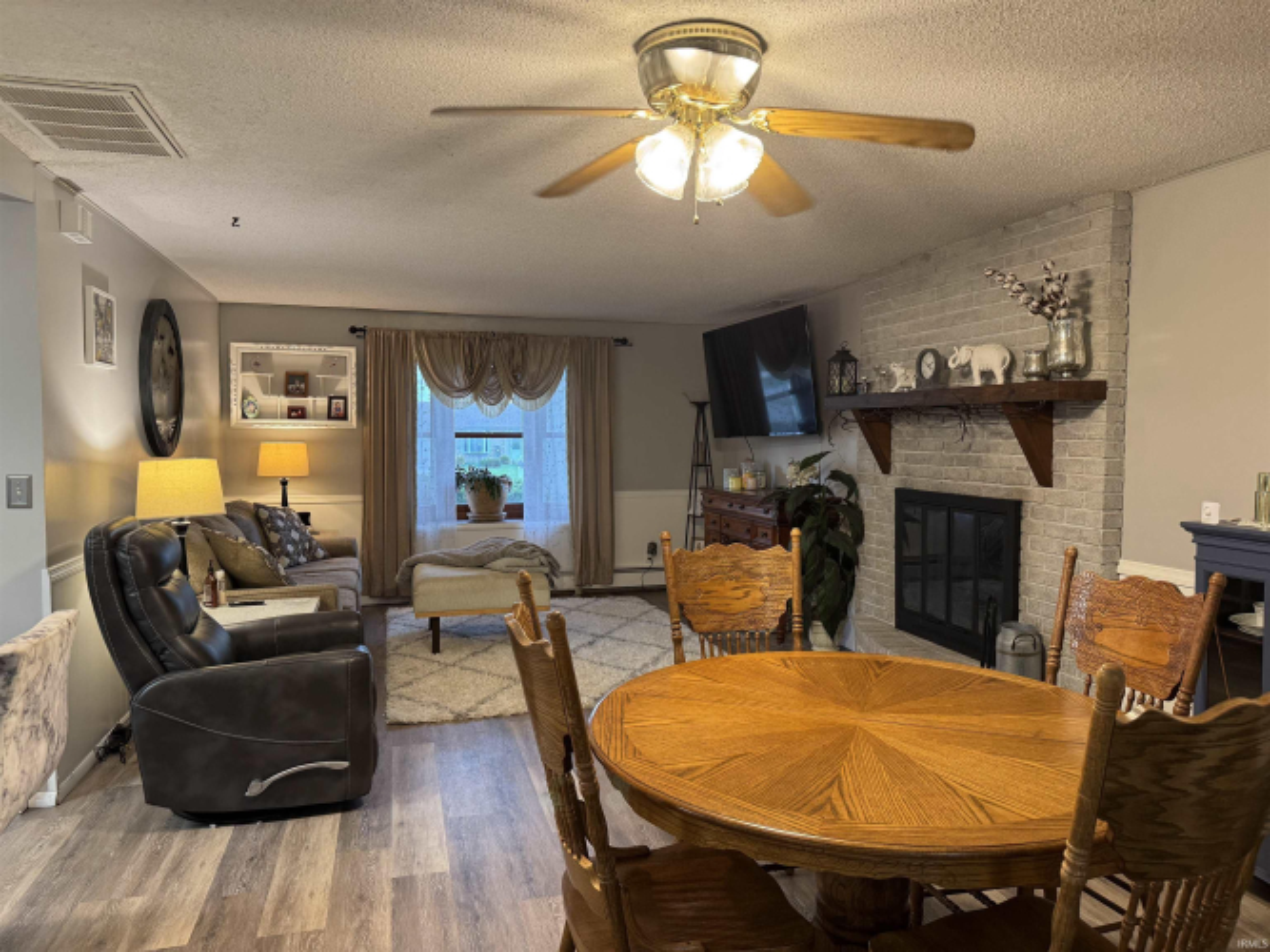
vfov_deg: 56.8
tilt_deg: -2.6
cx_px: 635
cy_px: 476
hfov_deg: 71.6
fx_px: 880
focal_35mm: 24
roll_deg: -0.3
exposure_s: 1/60
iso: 250
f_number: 1.78
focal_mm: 6.76
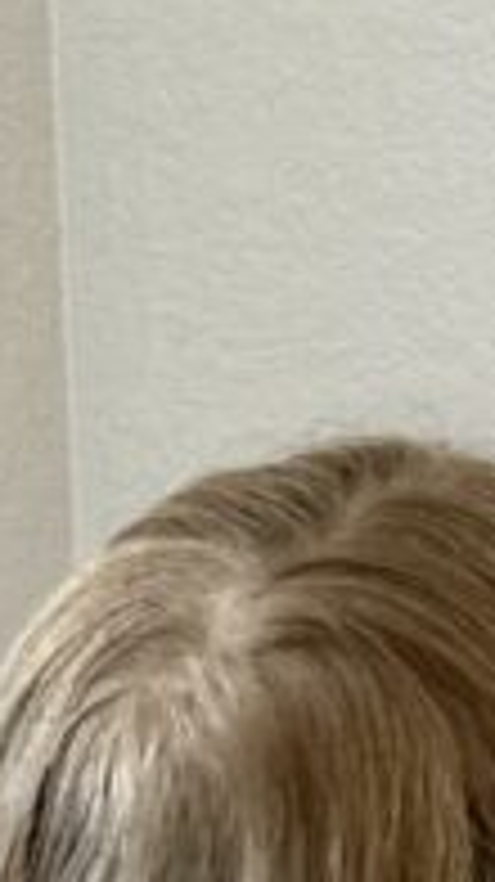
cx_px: 958
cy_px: 1026
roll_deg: -1.4
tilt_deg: -17.5
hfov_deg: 7.9
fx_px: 3459
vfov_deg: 14.1
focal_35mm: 148
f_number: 1.5
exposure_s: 1/60
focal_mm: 5.7
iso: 200
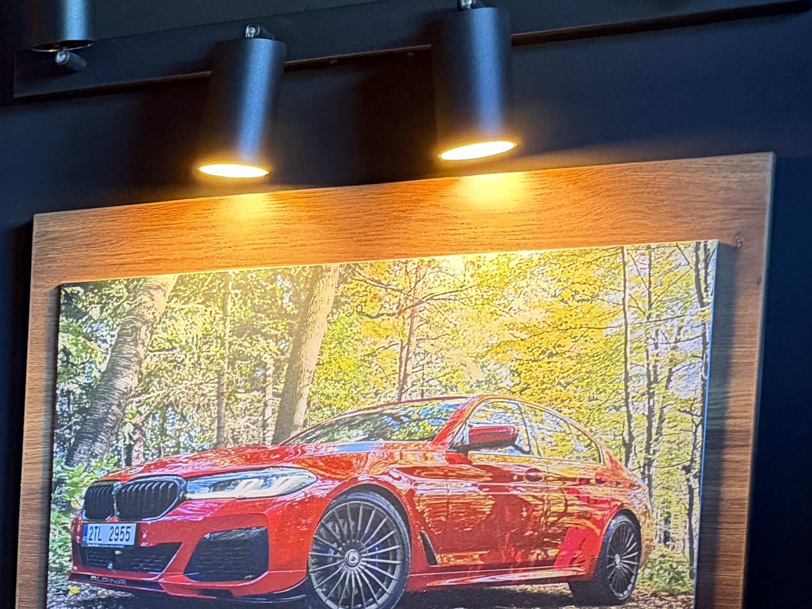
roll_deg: -1.3
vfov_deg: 17.4
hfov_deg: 20.4
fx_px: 1924
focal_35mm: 82
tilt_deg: -4.4
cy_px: 665
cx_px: -407
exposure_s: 1/33
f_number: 1.78
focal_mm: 6.76
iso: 800
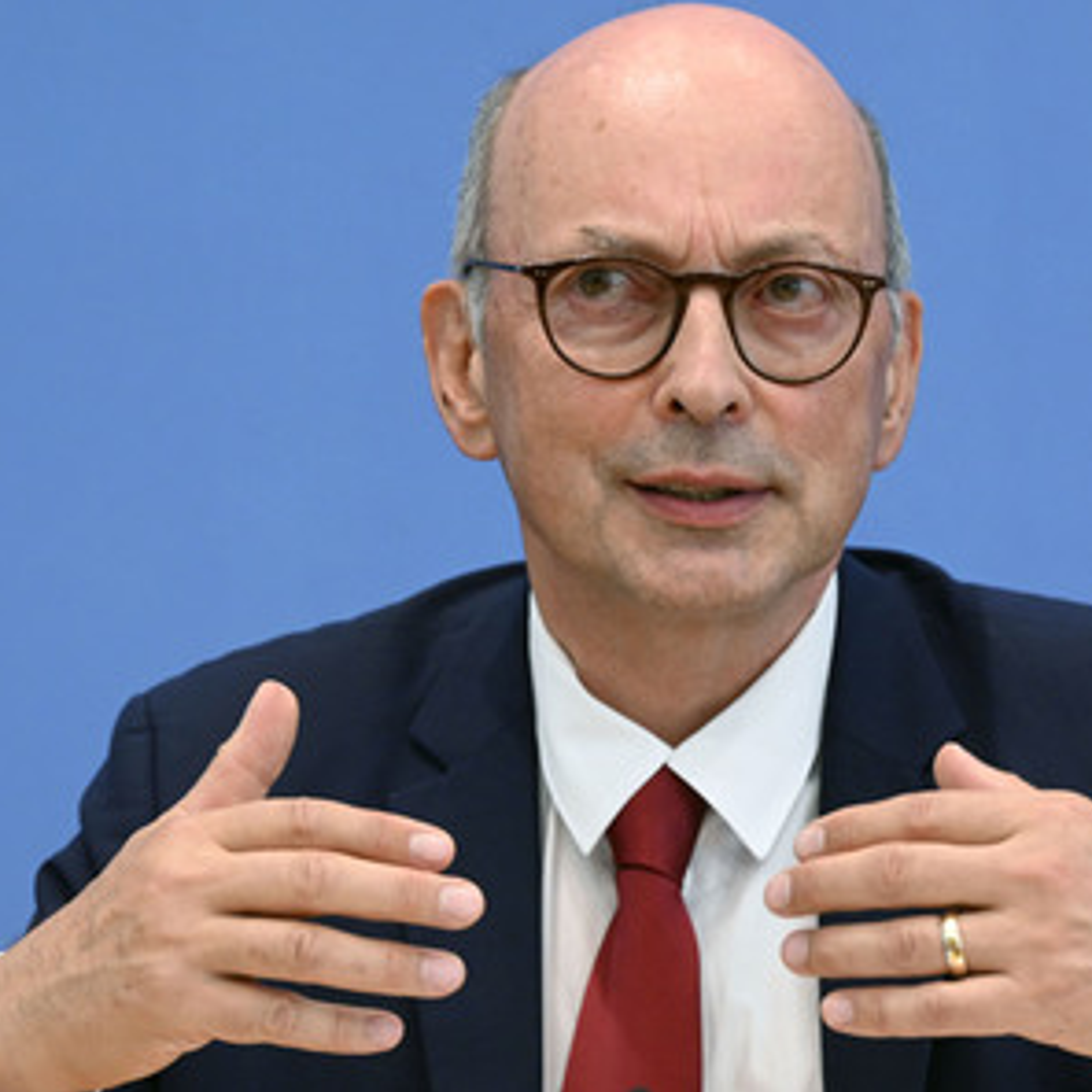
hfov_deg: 10.4
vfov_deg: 10.4
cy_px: 542
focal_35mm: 168
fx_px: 5996
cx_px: 710
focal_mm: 130
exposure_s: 1/500
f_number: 7.1
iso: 5000
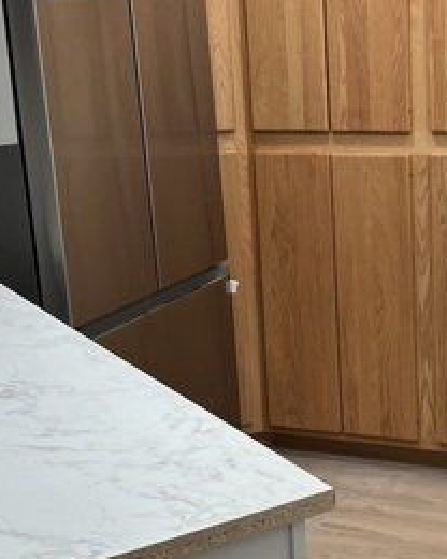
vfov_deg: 27.1
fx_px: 1158
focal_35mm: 70
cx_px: 350
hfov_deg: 21.6
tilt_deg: -13.0
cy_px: 287
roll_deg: +3.6
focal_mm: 3.99
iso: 80
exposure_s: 1/120
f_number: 1.8
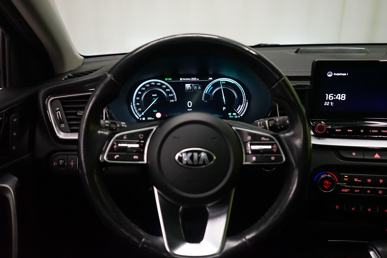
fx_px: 322
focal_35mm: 30
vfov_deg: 43.6
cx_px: 194
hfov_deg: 61.9
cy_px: 129
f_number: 3.5
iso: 6400
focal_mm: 30
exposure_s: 1/160
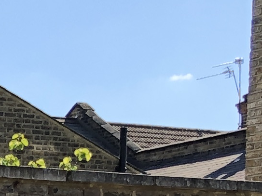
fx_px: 1574
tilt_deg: -2.1
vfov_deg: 6.7
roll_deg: -1.4
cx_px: -514
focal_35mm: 208
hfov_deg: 8.2
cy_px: 503
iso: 20
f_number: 1.8
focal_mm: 3.99
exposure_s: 1/430
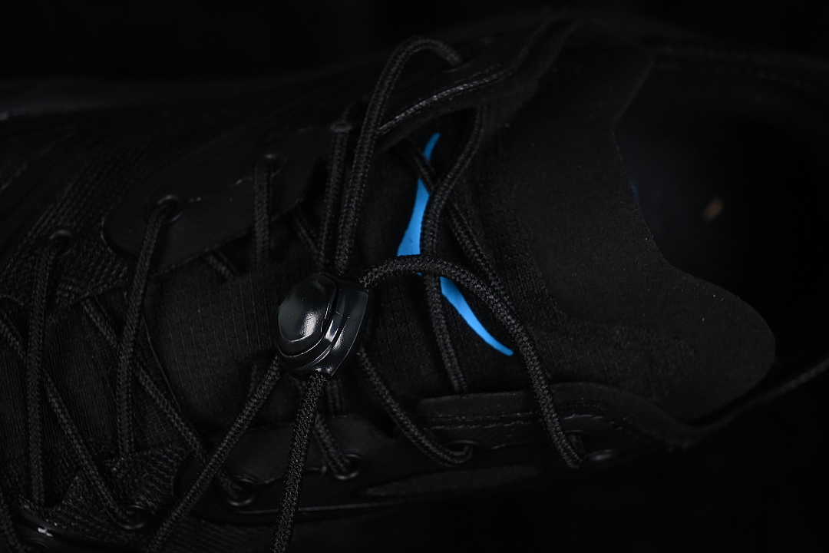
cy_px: 276
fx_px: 1727
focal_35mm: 75
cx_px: 414
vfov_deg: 18.2
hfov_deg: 27.0
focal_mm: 50
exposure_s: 1/60
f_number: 6.3
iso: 160
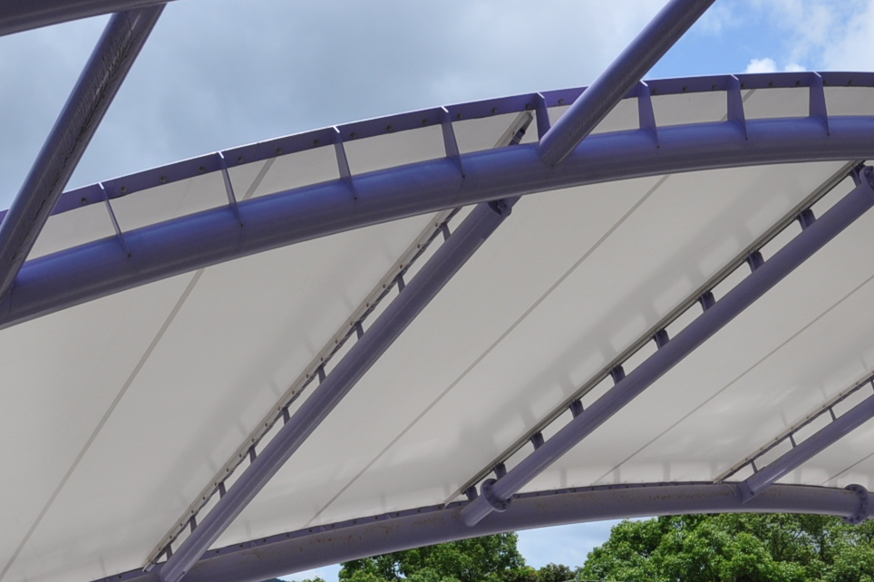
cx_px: 567
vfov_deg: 21.8
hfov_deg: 33.2
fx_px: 1456
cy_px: 583
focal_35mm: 60
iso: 200
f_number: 10
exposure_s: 1/400
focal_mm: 18
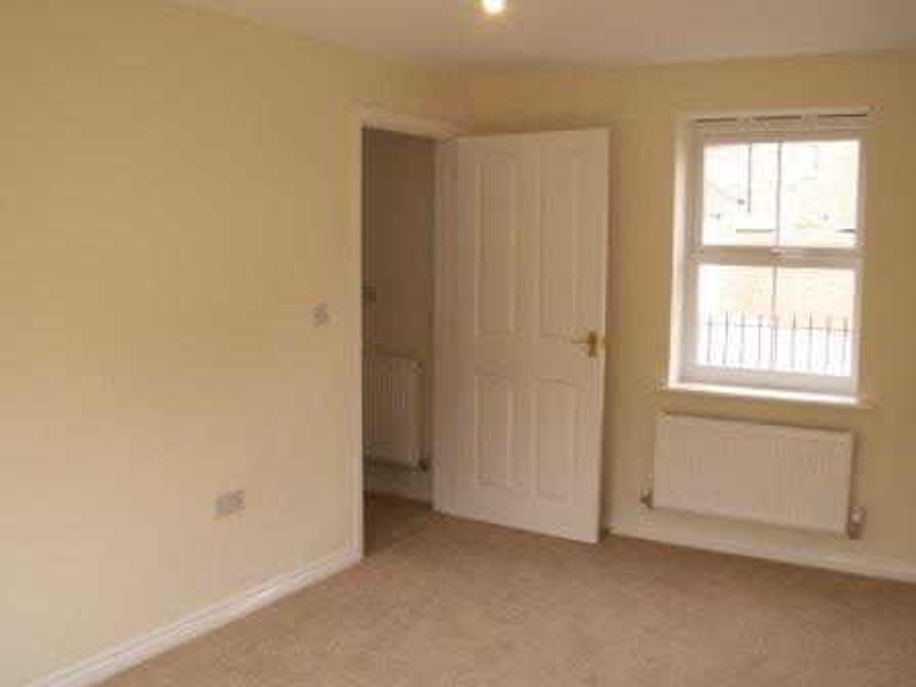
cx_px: 458
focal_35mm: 35
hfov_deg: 52.6
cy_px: 344
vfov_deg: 40.7
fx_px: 926
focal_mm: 5.86
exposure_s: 1/60
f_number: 3.5
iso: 50
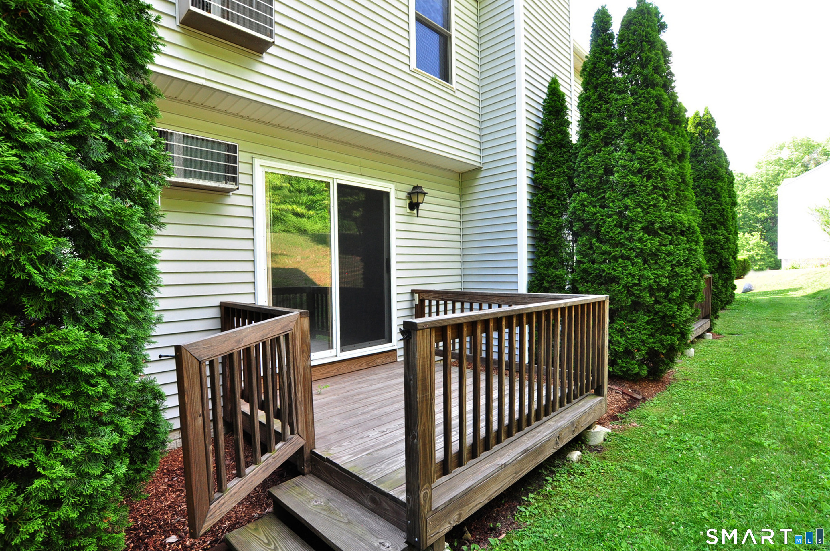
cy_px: 276
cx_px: 415
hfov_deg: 100.5
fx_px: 345
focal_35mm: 15
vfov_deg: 77.2
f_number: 8
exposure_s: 1/60
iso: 500
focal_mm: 10
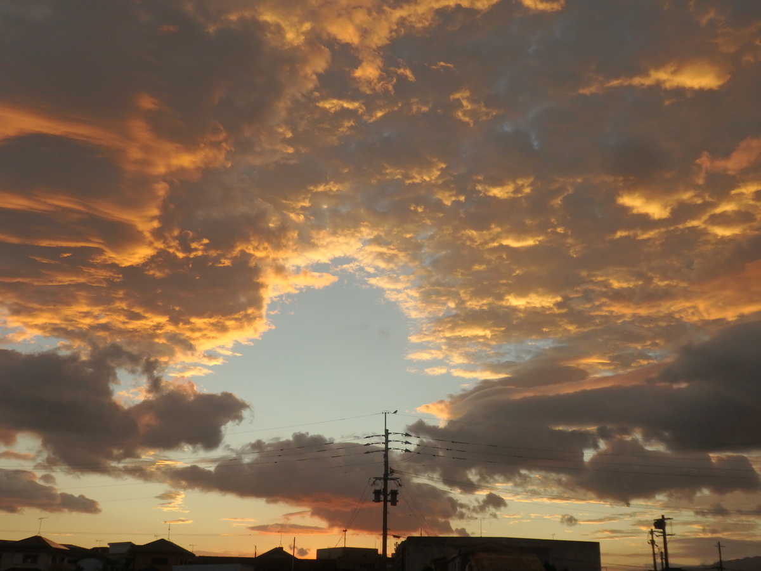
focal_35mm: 39
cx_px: 380
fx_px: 857
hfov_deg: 47.9
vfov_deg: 36.8
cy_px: 286
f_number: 3.7
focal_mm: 7
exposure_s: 1/500
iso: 125
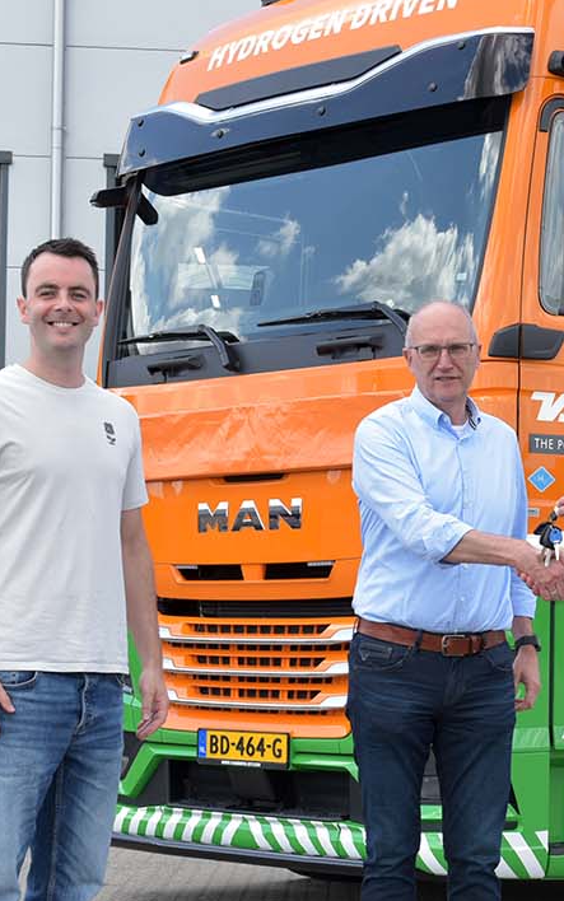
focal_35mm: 95
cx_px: 603
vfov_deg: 21.8
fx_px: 2334
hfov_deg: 13.5
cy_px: 566
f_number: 8
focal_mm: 44
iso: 320
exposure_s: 1/250
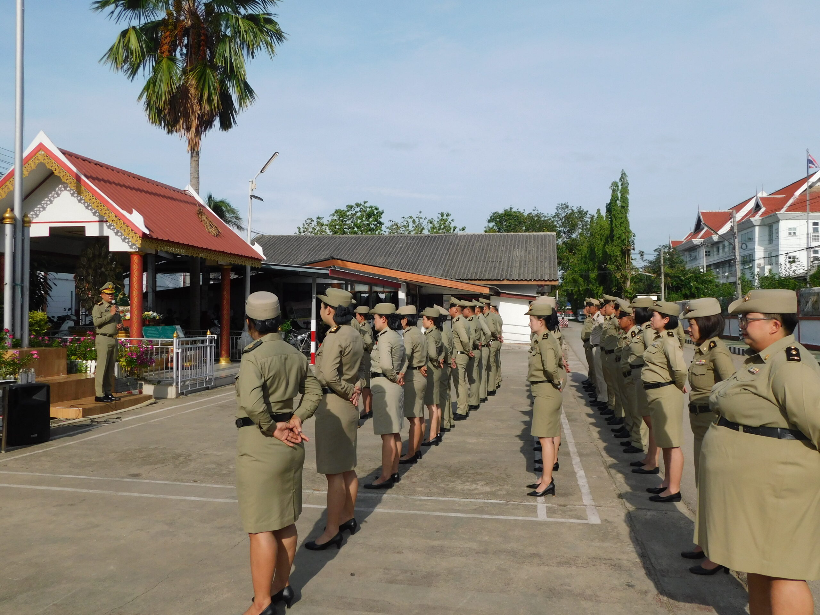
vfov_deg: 46.8
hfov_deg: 60.0
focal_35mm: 30
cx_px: 410
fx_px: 711
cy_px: 308
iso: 125
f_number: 6.4
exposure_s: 1/640
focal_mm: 5.3
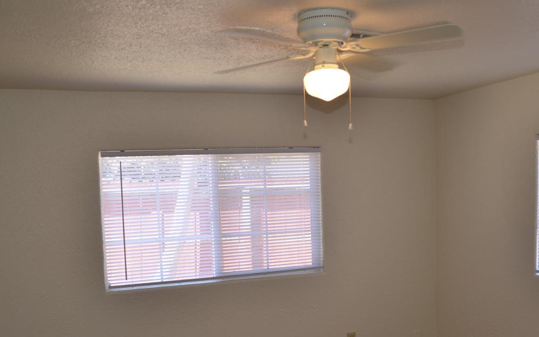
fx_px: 602
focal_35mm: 41
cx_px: 323
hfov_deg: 47.9
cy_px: 235
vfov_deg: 30.9
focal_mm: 18
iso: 200
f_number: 3.5
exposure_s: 1/125
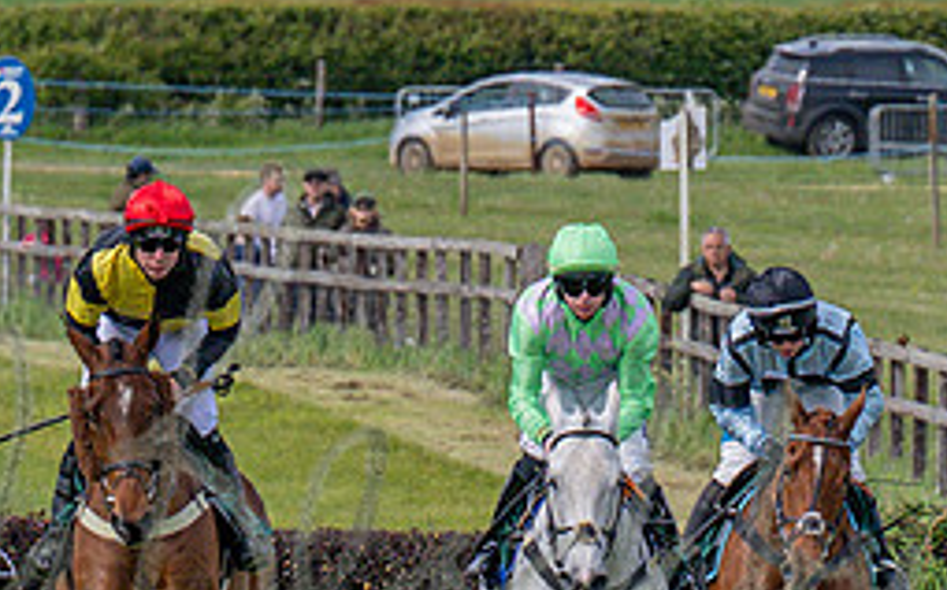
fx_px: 31028
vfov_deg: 1.1
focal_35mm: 1203
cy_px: 43
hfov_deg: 1.7
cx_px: 823
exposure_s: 1/2500
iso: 400
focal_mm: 165
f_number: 5
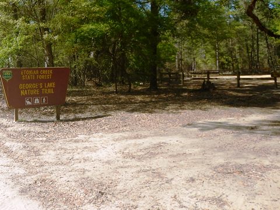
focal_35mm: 24
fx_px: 194
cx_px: 140
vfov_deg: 56.8
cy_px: 105
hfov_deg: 71.6
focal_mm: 4.3
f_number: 2.8
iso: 125
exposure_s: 1/1500
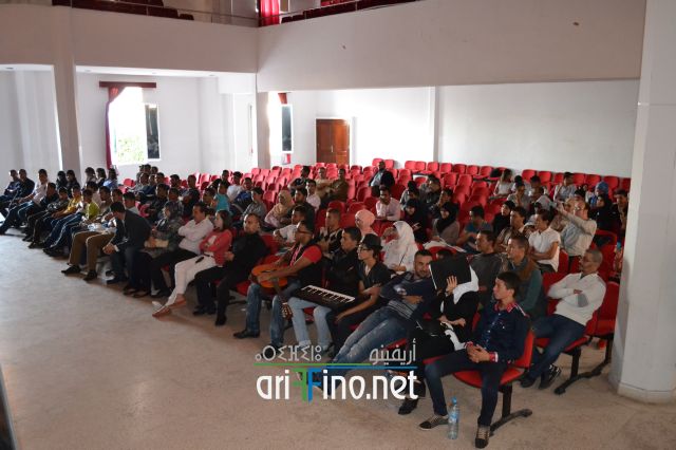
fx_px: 563
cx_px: 338
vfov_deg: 43.6
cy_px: 225
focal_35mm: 30
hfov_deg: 62.0
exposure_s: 1/60
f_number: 3.8
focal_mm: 20
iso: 2800
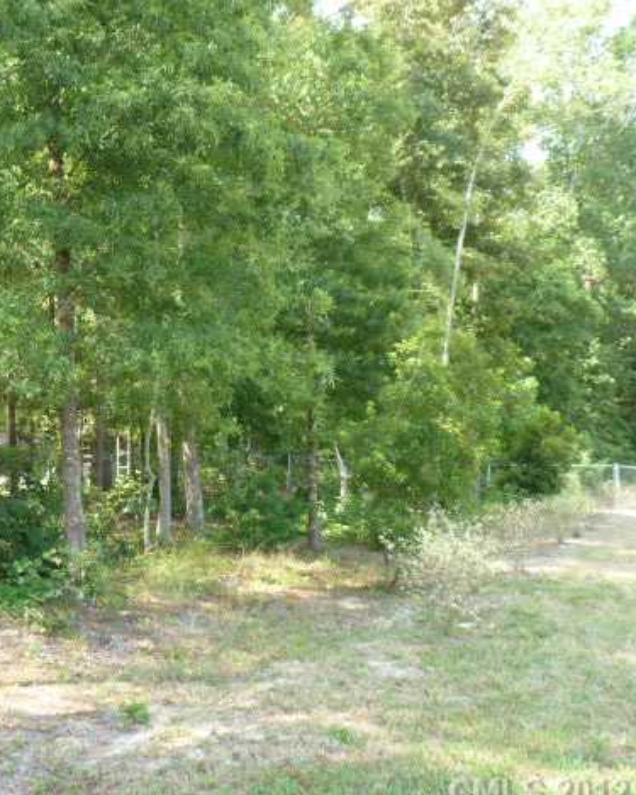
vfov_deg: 42.0
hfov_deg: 32.8
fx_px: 1036
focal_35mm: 44
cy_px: 405
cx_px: 97
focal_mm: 5.9
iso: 100
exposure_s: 1/60
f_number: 3.6
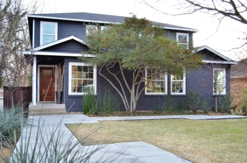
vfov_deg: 36.7
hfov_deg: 53.3
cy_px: 82
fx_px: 246
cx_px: 124
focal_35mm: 36
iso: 100
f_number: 4
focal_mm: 24
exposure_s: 1/80
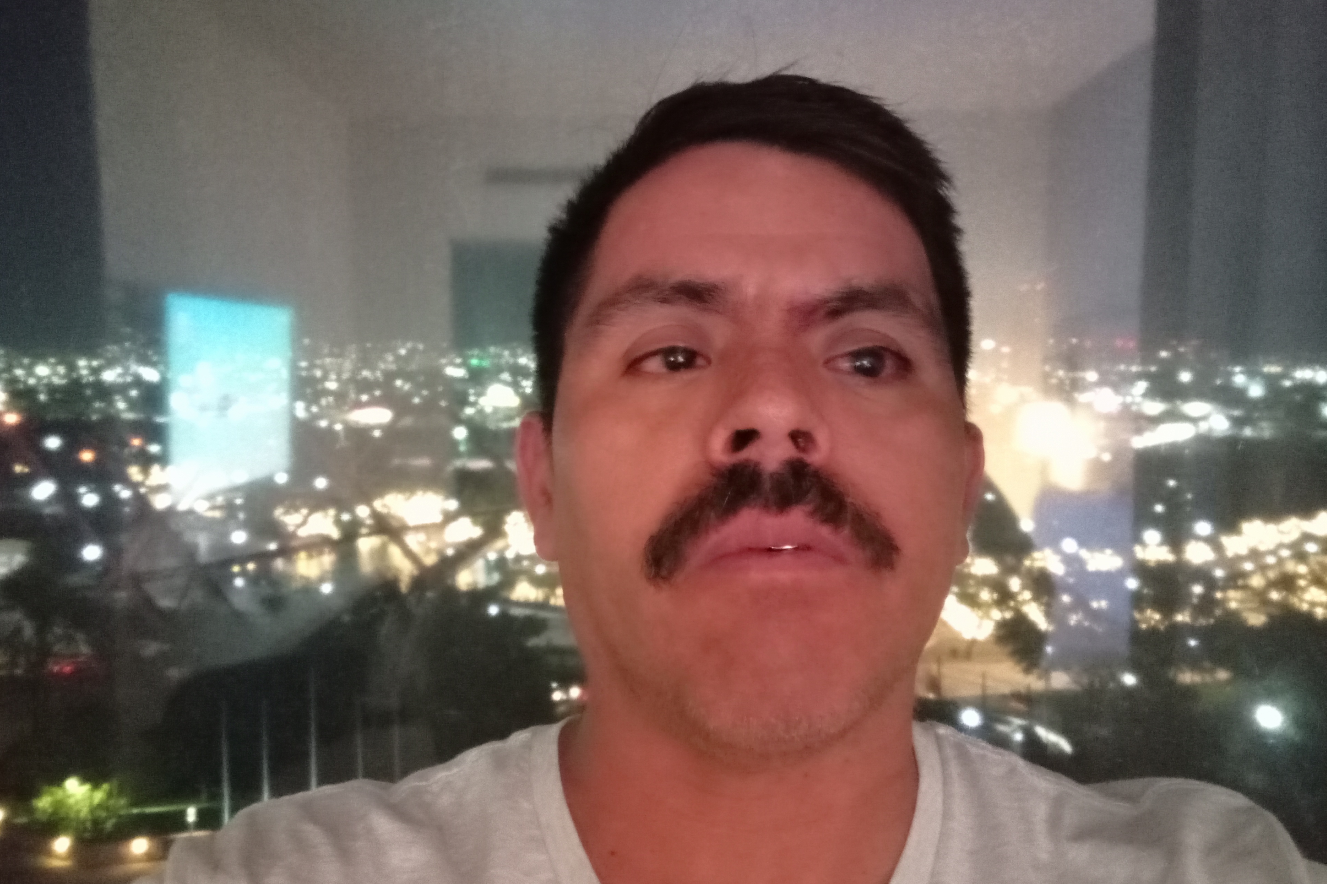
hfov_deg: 60.3
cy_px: 452
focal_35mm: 31
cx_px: 633
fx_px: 1143
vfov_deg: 42.3
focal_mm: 3.74
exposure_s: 1/10
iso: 7097
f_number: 2.25
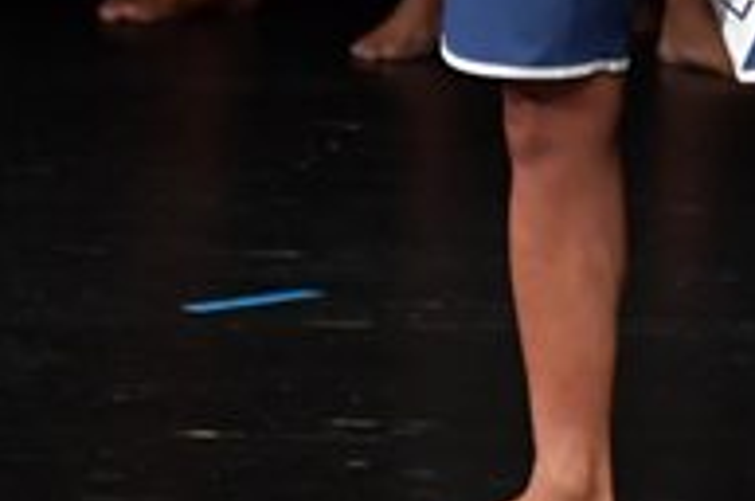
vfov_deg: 1.1
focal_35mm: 1205
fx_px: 25229
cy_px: -337
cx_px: 65
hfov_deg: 1.7
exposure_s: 1/400
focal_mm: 200
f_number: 5.6
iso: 3200
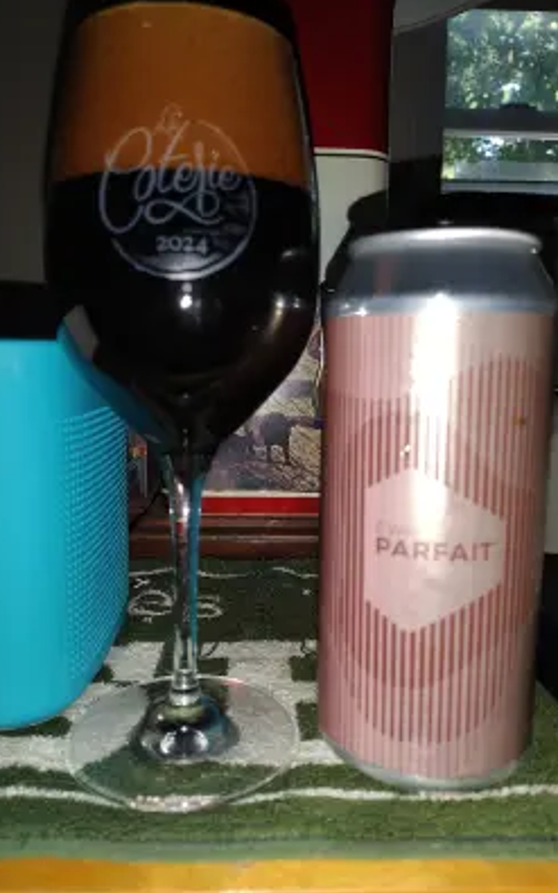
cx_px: 269
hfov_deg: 43.2
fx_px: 705
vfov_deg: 64.6
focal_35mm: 29
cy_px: 443
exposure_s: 1/120
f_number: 1.7
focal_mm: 4.71
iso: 185
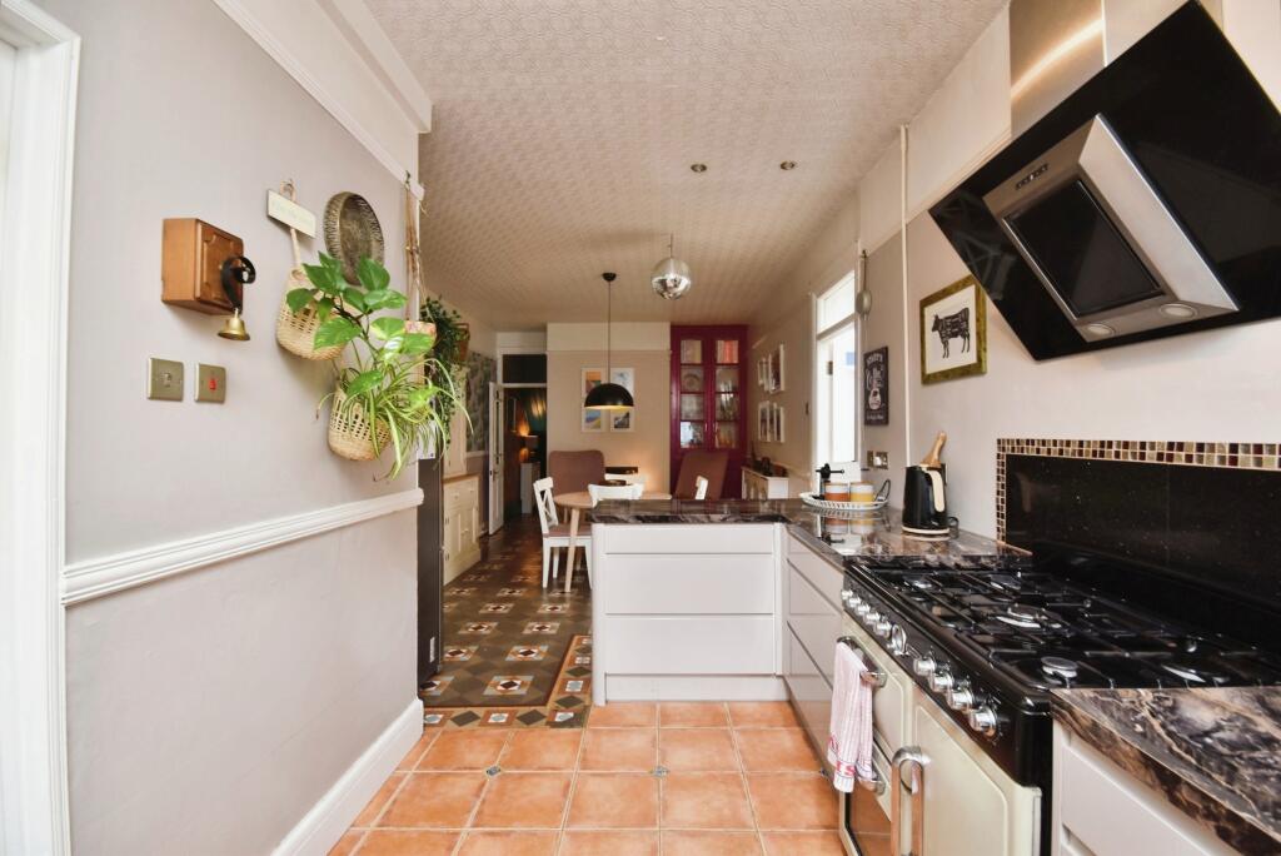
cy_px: 428
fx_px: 534
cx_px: 640
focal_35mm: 15
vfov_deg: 77.4
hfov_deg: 100.4
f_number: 9
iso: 400
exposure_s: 1/20
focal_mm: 10
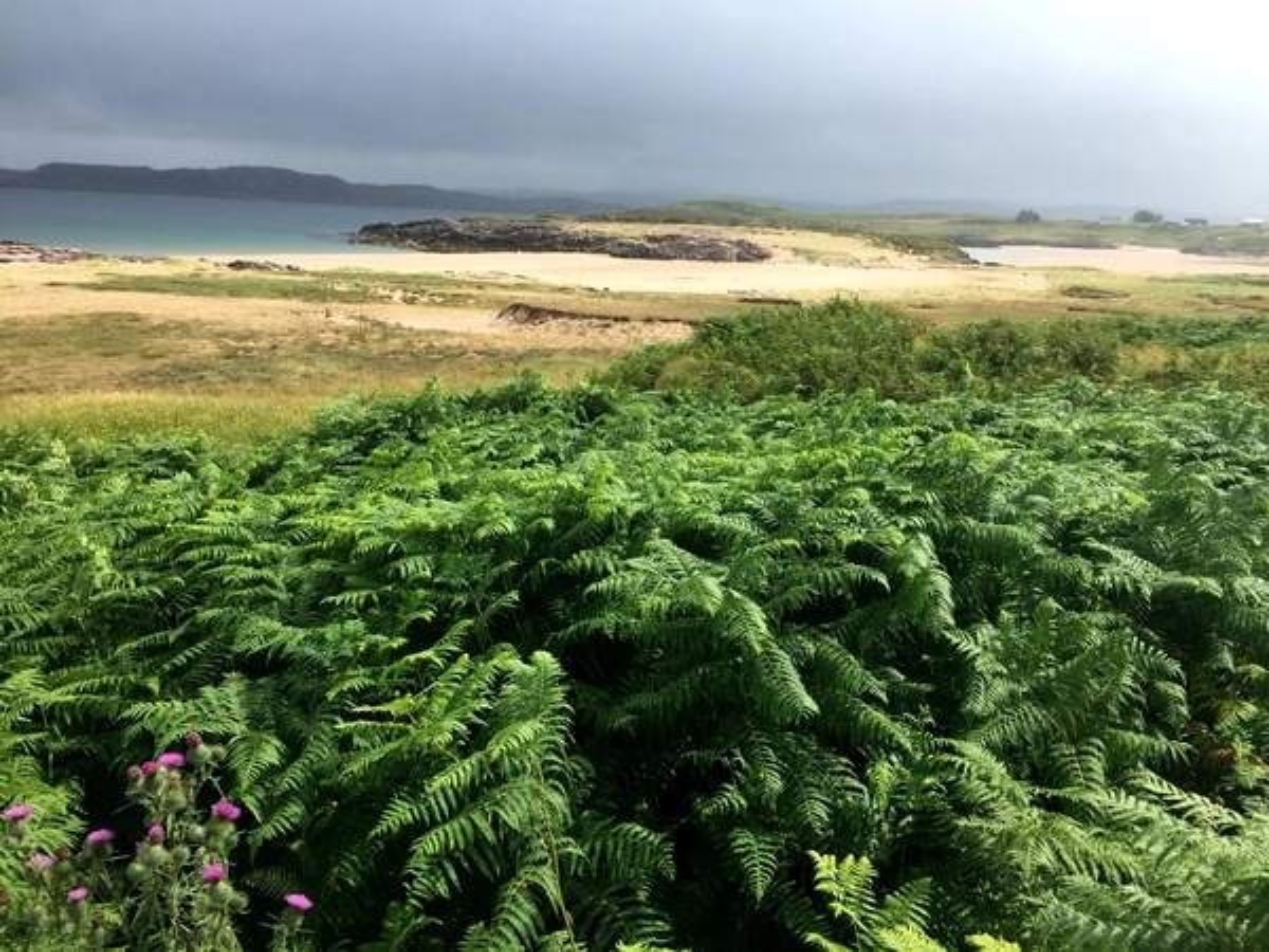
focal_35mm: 29
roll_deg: -3.2
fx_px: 1063
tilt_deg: -13.8
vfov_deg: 48.2
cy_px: 476
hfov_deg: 61.7
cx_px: 634
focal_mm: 4.15
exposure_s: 1/1883
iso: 32
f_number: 2.2
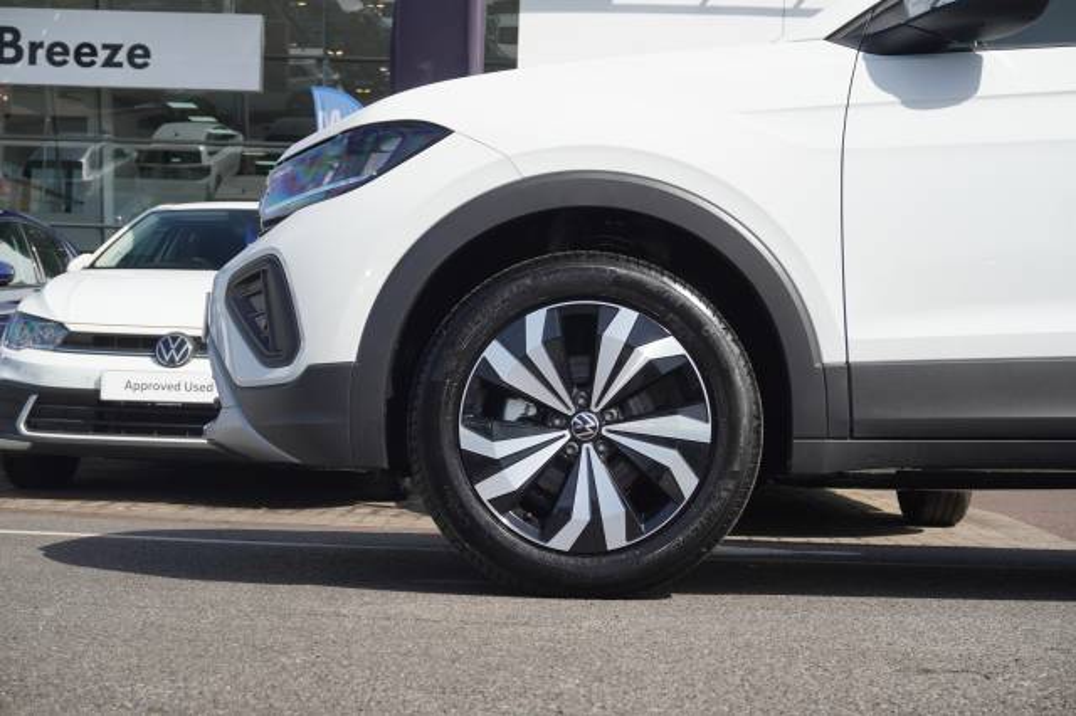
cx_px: 538
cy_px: 358
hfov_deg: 38.9
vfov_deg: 26.5
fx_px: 1523
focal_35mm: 51
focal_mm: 34
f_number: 8
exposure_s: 1/125
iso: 100
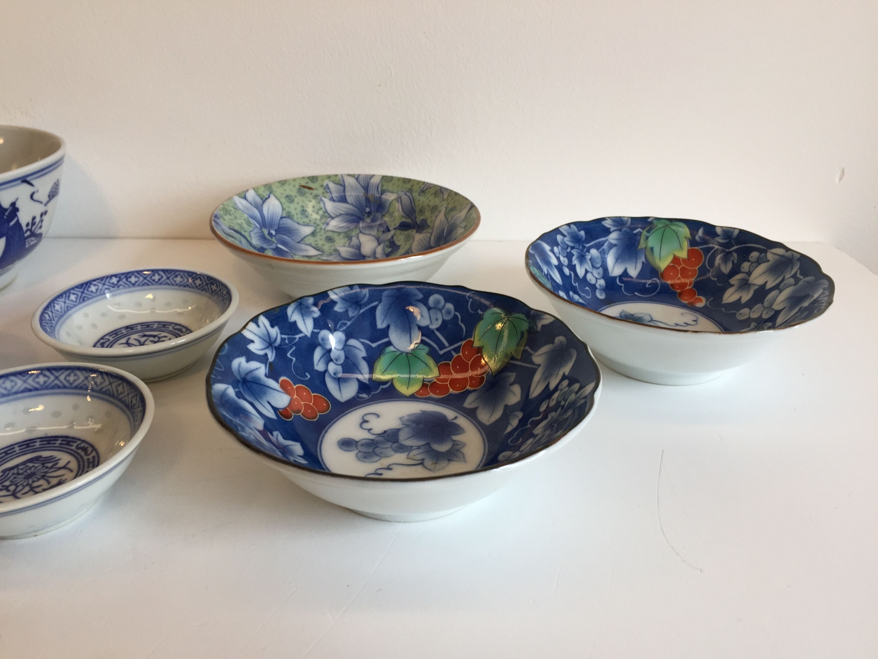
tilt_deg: -28.0
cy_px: 330
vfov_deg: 48.2
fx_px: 736
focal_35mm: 29
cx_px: 439
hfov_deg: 61.7
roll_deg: -0.9
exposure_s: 1/50
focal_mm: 4.15
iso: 40
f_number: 2.2
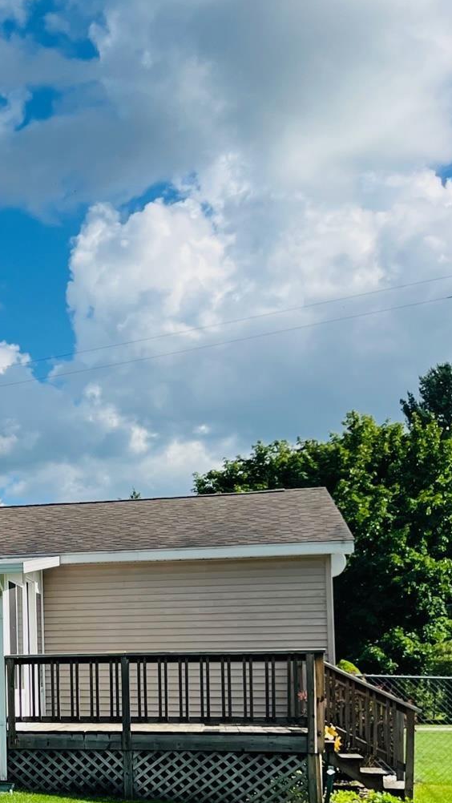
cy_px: 603
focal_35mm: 57
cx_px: -327
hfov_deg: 17.6
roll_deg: +0.4
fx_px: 1214
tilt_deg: +4.8
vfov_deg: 35.8
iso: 50
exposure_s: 1/4016
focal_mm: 5.1
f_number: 1.6
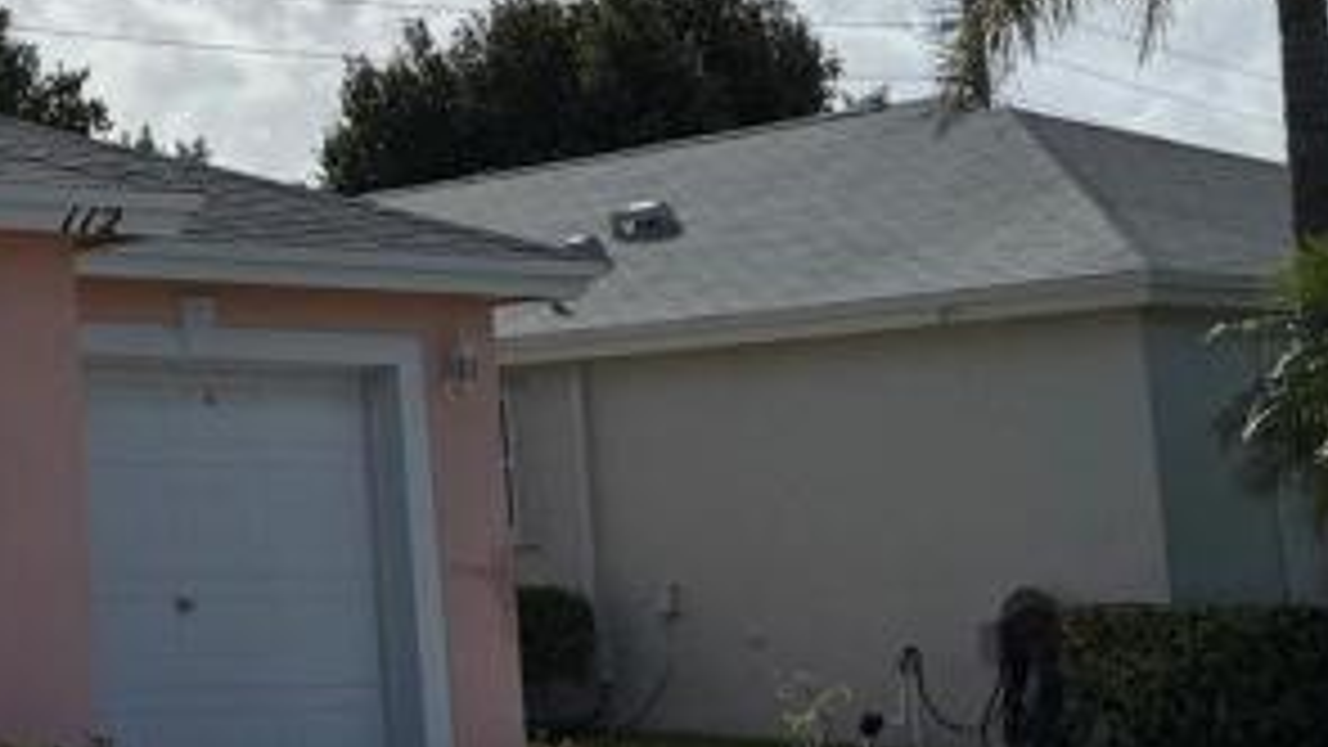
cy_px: 4
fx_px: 2993
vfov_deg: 14.0
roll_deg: +0.9
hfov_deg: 22.0
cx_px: -486
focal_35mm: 85
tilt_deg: +12.3
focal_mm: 6.76
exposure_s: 1/17544
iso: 64
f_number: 1.78
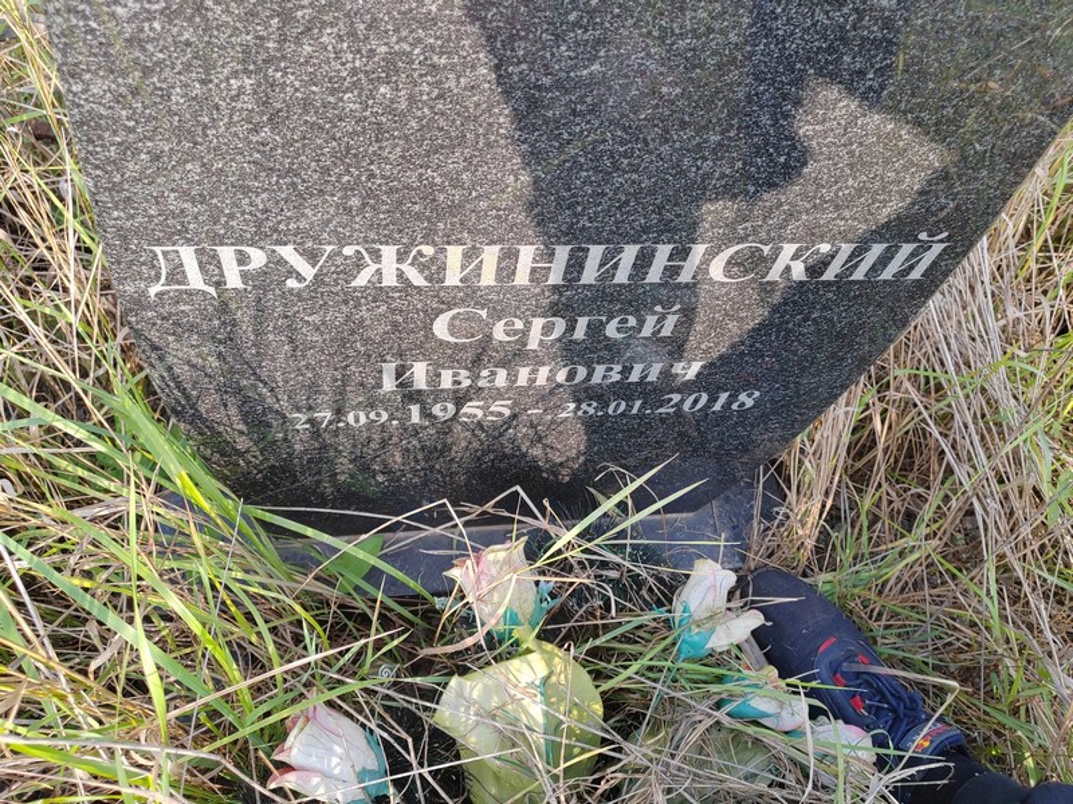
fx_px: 837
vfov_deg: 51.4
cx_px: 536
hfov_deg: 65.3
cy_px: 402
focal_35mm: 27
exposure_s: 1/240
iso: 100
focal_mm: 5.52
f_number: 1.9
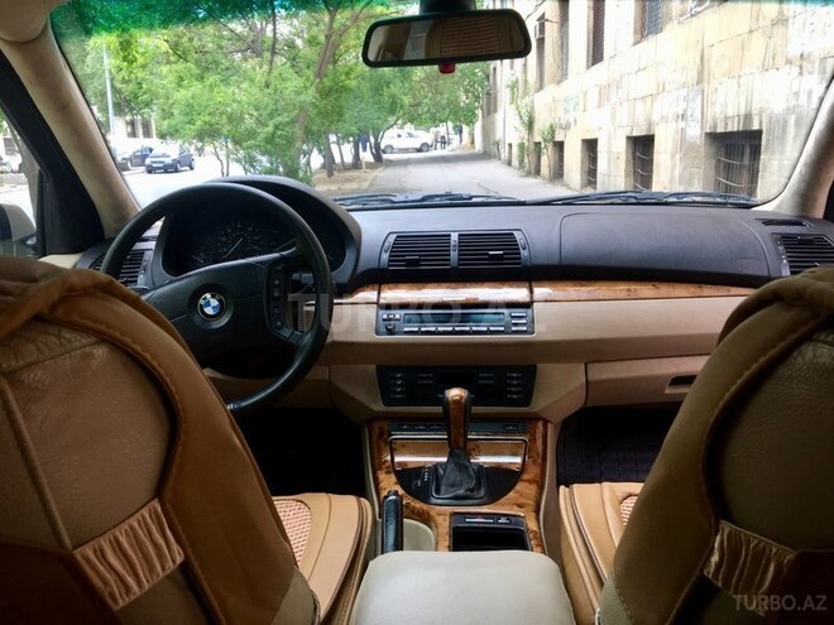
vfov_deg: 48.2
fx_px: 699
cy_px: 312
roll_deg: +1.8
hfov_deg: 61.7
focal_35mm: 29
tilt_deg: -15.2
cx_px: 417
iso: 32
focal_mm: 4.15
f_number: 2.2
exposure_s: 1/100
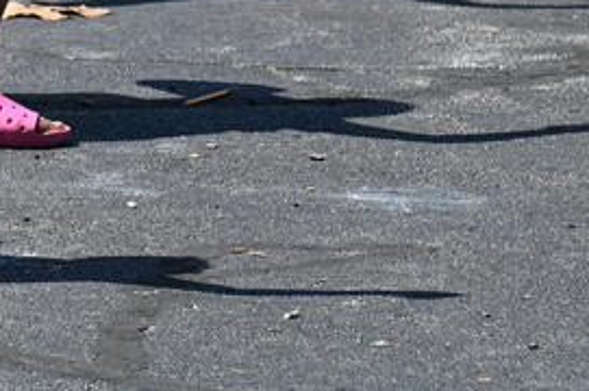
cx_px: -193
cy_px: -325
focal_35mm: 435
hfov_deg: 4.7
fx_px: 7108
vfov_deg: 3.1
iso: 100
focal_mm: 115
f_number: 7.1
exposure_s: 1/400
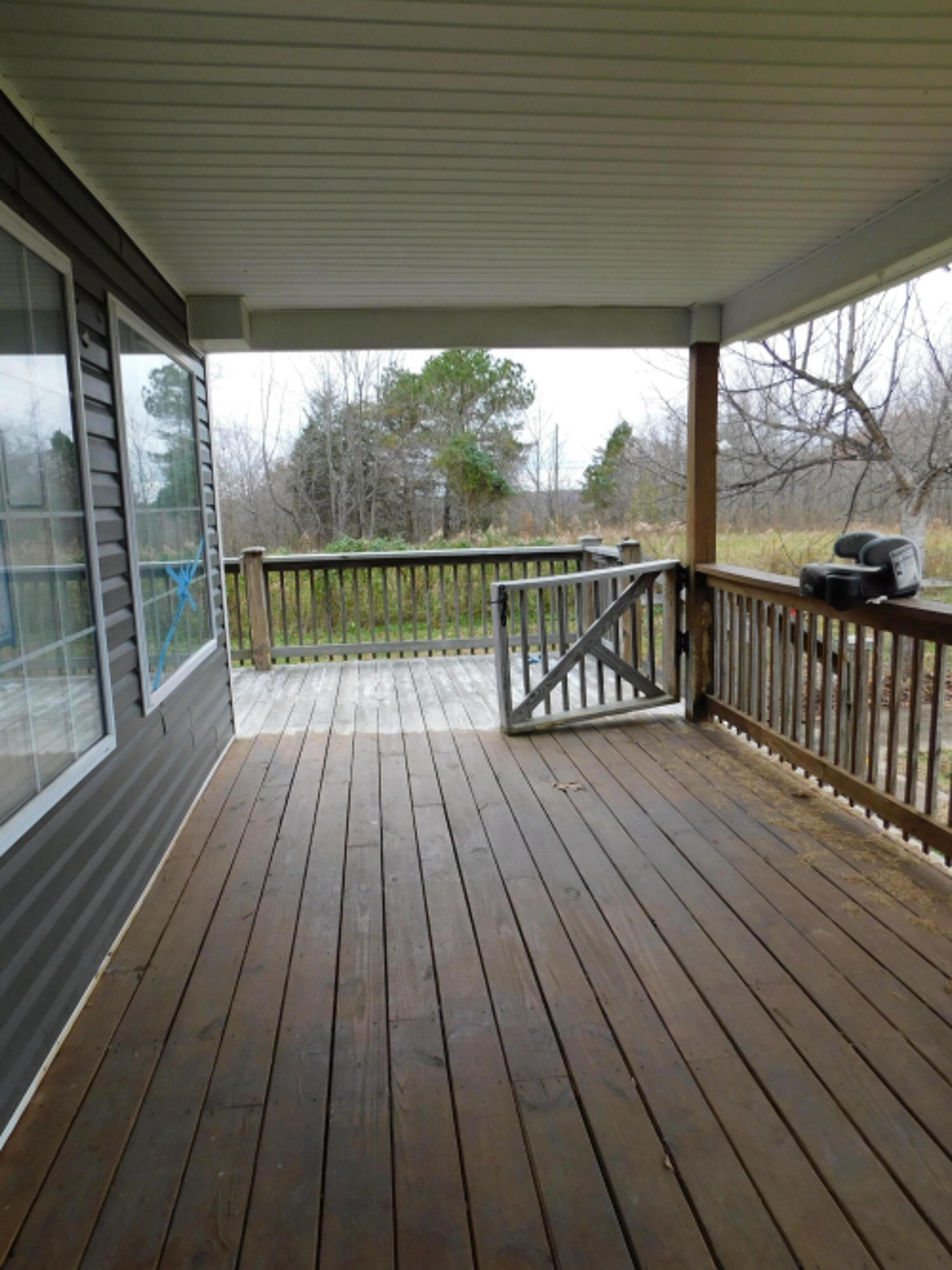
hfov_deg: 58.9
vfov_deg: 73.9
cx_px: 476
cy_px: 635
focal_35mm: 23
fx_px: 844
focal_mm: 4
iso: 125
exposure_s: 1/250
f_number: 3
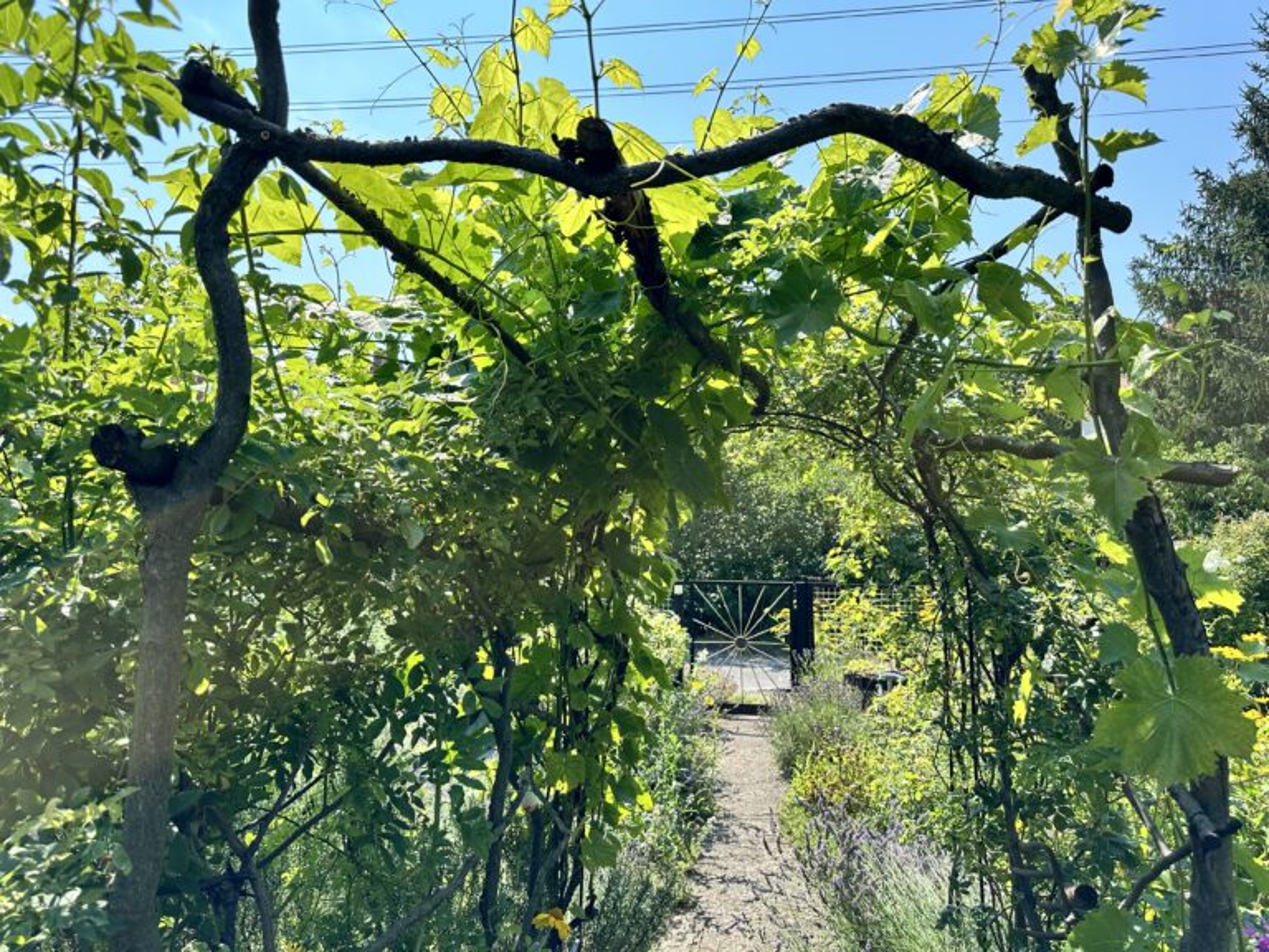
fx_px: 880
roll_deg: -0.8
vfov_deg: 56.8
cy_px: 476
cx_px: 634
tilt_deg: +4.5
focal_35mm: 24
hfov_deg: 71.6
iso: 80
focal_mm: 6.86
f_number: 1.78
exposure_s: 1/1916
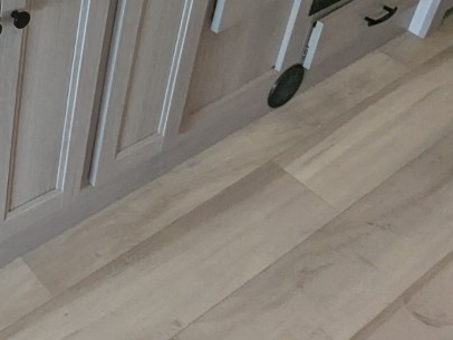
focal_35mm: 55
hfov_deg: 29.5
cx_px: -104
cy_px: -126
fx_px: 720
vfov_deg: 23.0
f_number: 2.2
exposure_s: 1/102
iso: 71
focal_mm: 2.35
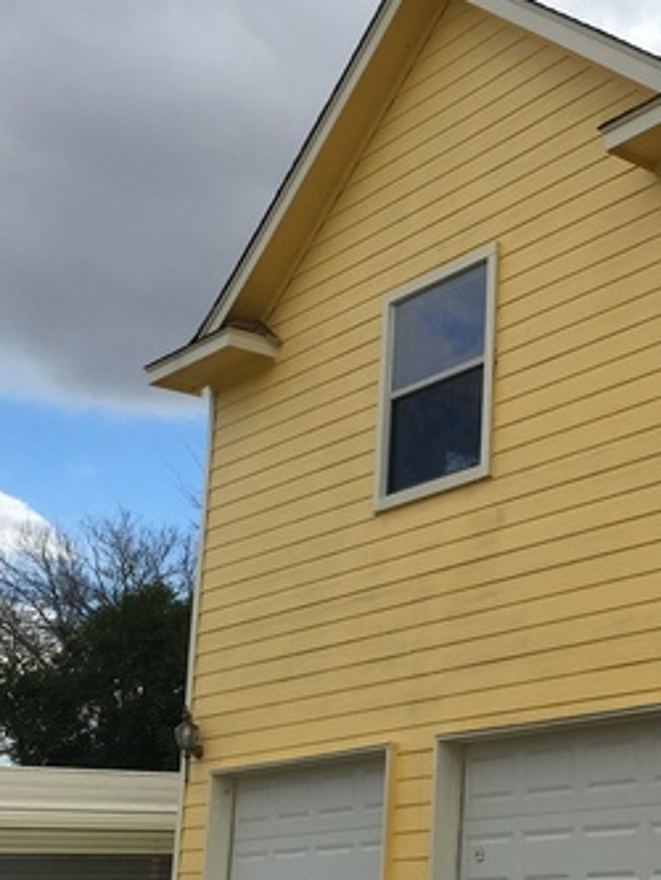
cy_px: 555
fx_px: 1476
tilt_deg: +14.2
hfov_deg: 23.0
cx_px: 813
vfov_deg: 33.0
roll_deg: -1.0
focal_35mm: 58
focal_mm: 4.15
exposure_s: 1/1221
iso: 25
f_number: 2.2
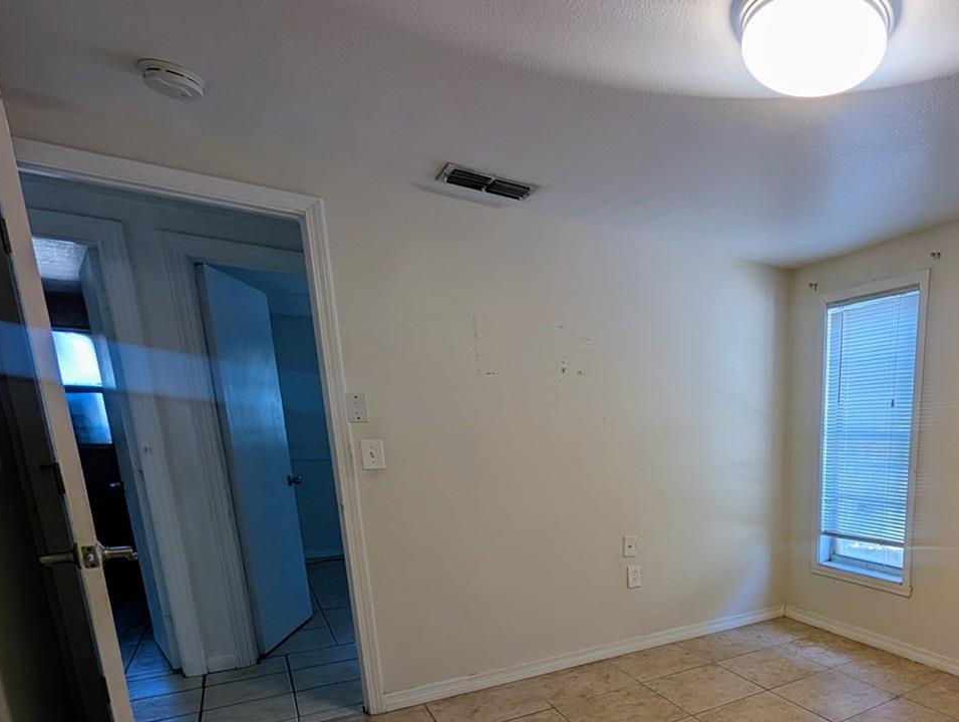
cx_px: 744
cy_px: 554
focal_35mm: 20
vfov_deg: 61.8
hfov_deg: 74.4
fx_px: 555
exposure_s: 1/120
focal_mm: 2.02
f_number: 1.7
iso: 70
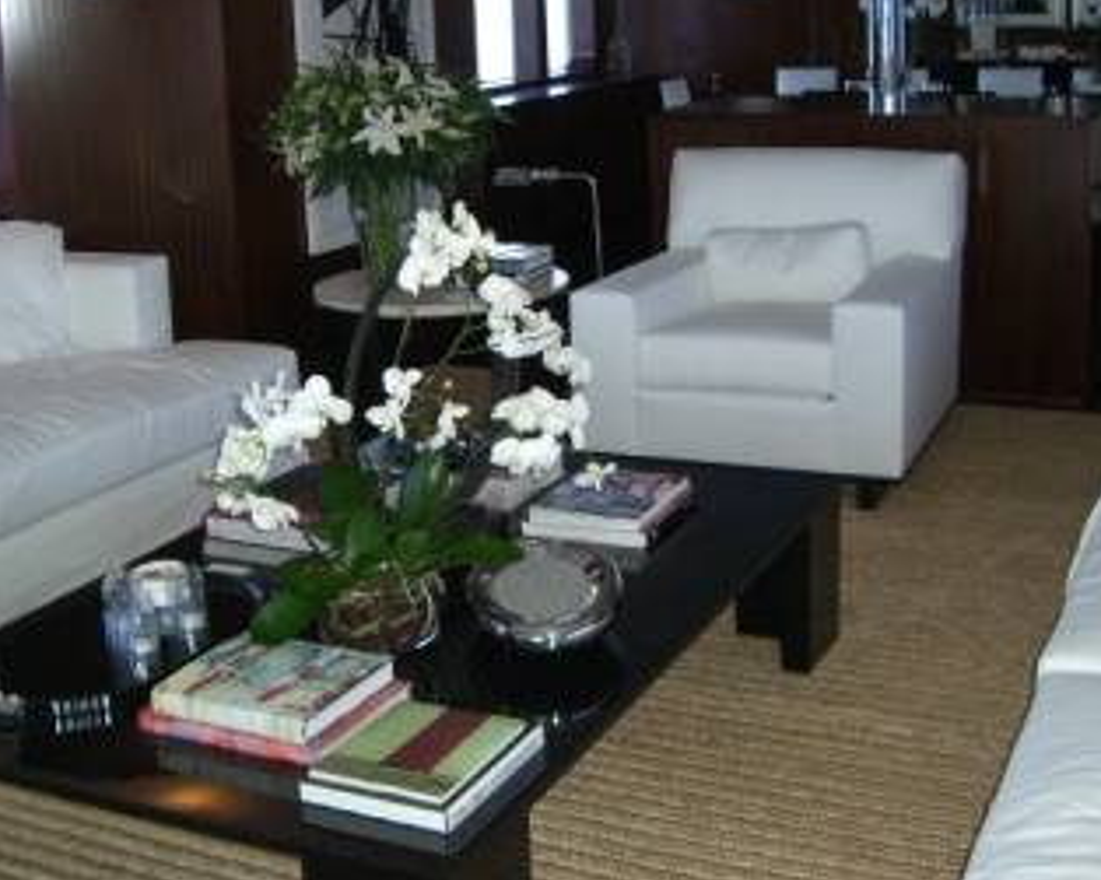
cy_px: 326
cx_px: 547
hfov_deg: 35.4
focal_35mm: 53
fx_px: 1726
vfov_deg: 28.5
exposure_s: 1/60
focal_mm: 6.2
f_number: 2.7
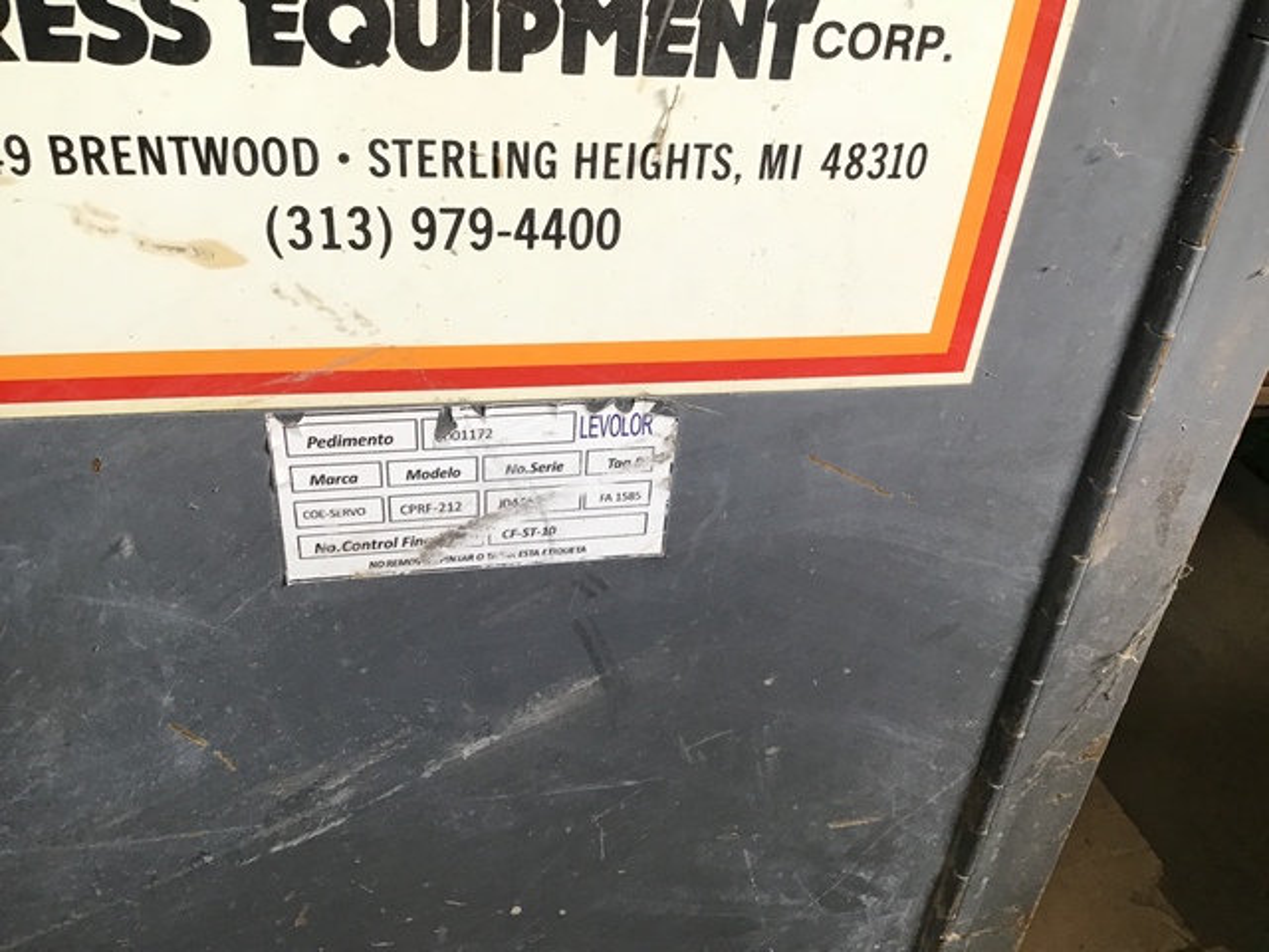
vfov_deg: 45.4
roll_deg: -5.3
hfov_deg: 58.4
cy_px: 476
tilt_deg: -33.7
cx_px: 634
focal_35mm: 31
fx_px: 1136
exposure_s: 1/30
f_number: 2.4
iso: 40
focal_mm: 3.3
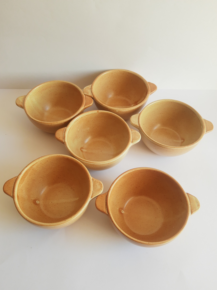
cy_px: 145
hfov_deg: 53.1
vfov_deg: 67.3
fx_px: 217
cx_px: 108
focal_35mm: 26
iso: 47
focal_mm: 3.95
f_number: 1.8
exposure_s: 1/100
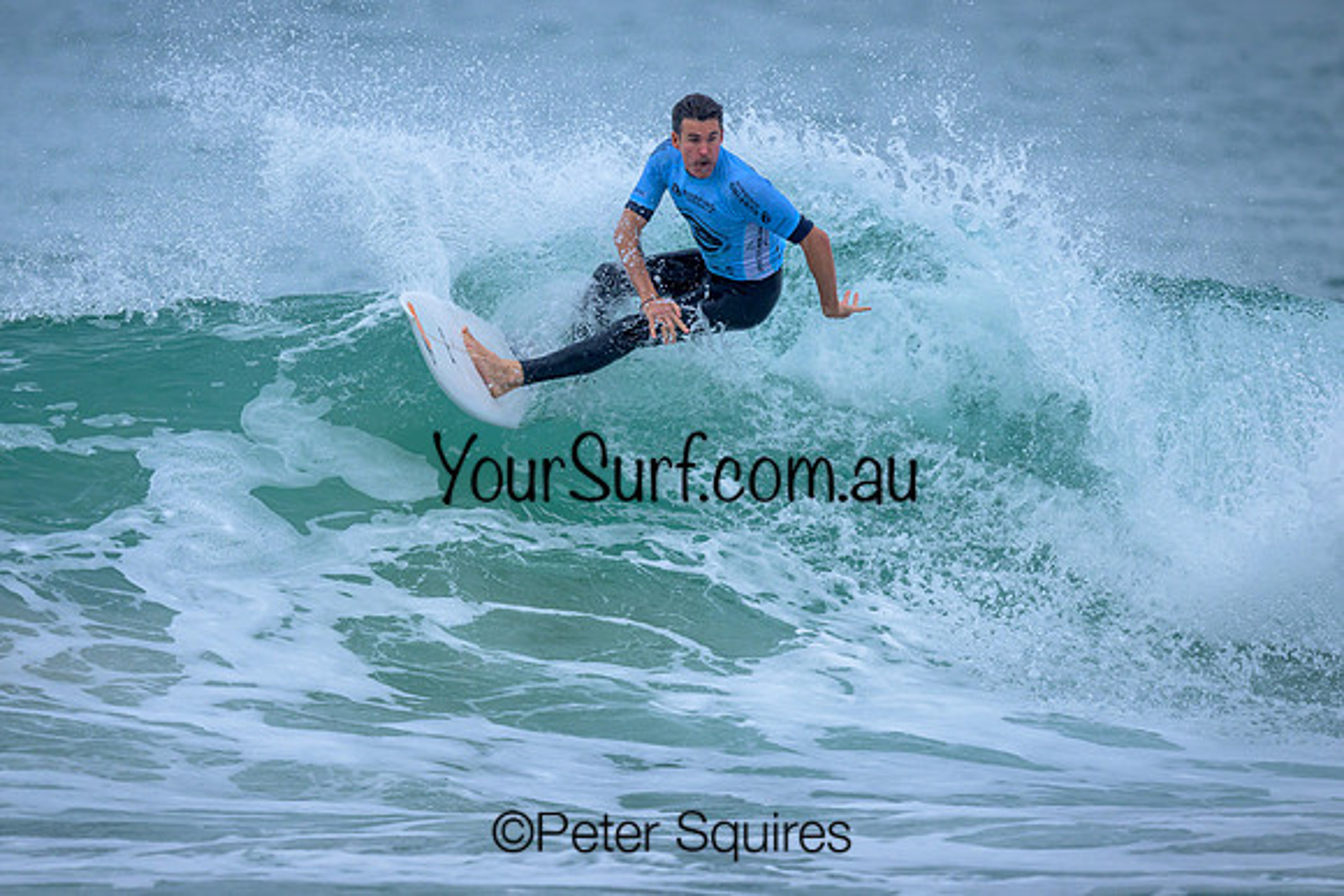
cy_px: 414
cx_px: 600
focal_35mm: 886
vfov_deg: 1.6
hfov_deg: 2.3
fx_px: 33095
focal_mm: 800
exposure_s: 1/2000
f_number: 6.3
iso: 1000
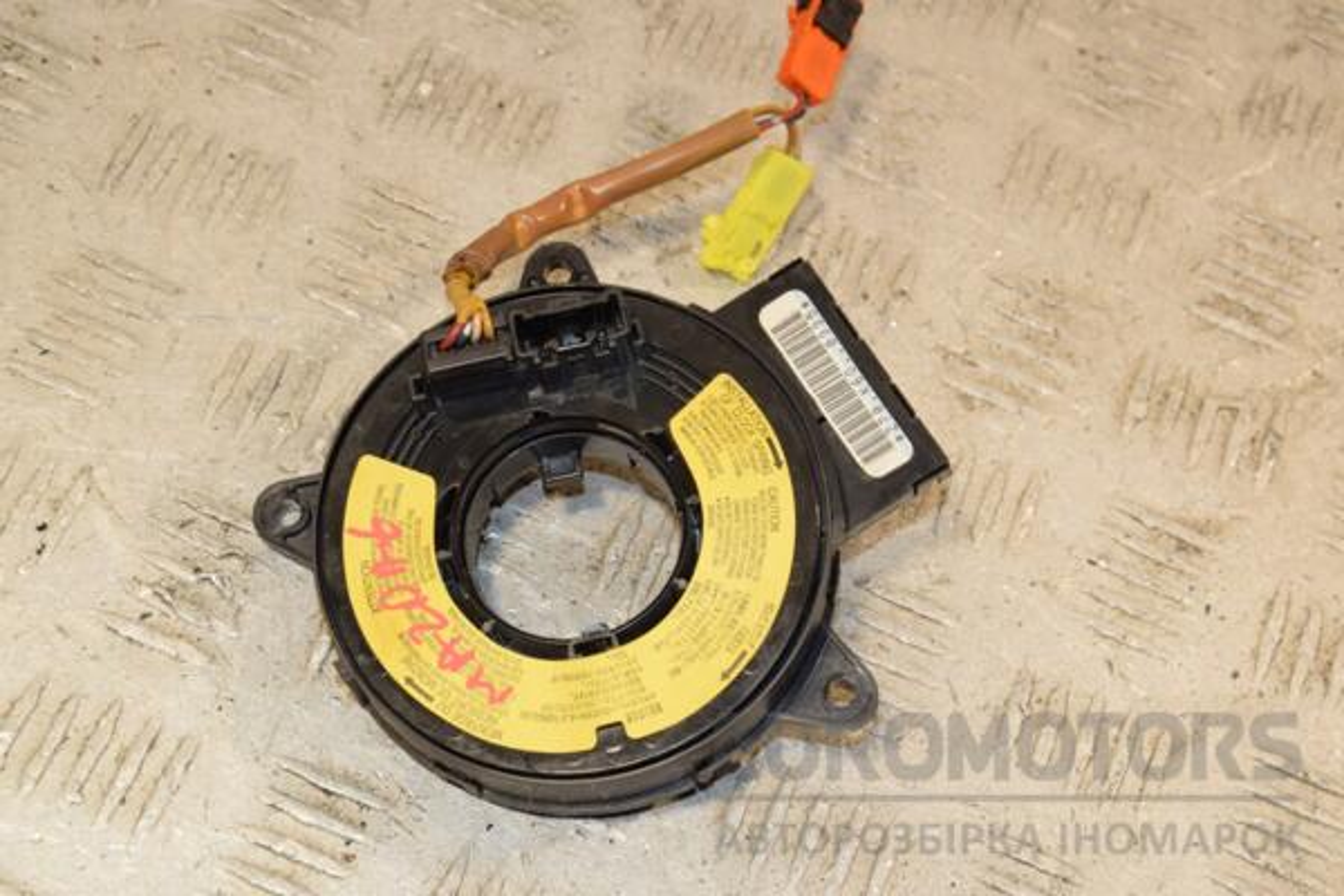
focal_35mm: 87
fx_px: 3248
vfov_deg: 15.7
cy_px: 448
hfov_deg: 23.4
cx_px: 672
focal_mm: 58
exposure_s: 1/200
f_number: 9
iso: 800
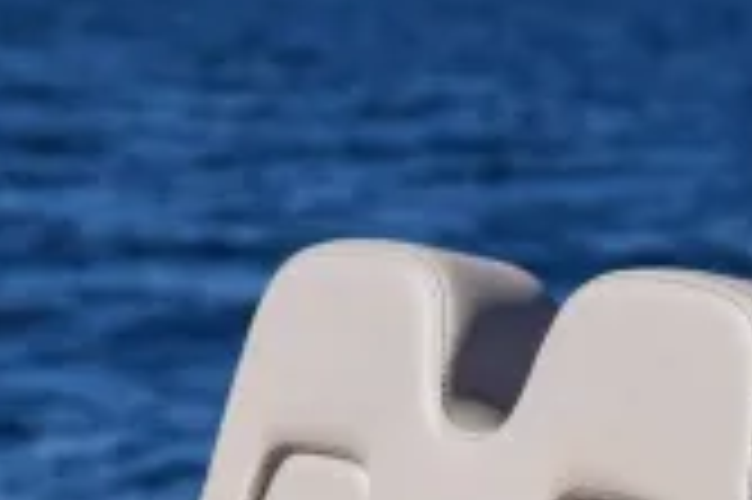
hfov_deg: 8.2
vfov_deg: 5.4
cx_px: 207
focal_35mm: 252
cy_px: 856
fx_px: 5259
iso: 250
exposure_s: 1/1250
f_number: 6.3
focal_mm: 70
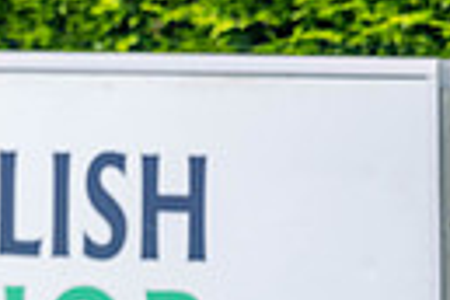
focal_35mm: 1346
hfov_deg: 1.5
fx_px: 16824
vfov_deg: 1.0
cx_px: -544
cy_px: 176
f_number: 5
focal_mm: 300
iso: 200
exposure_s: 1/1250
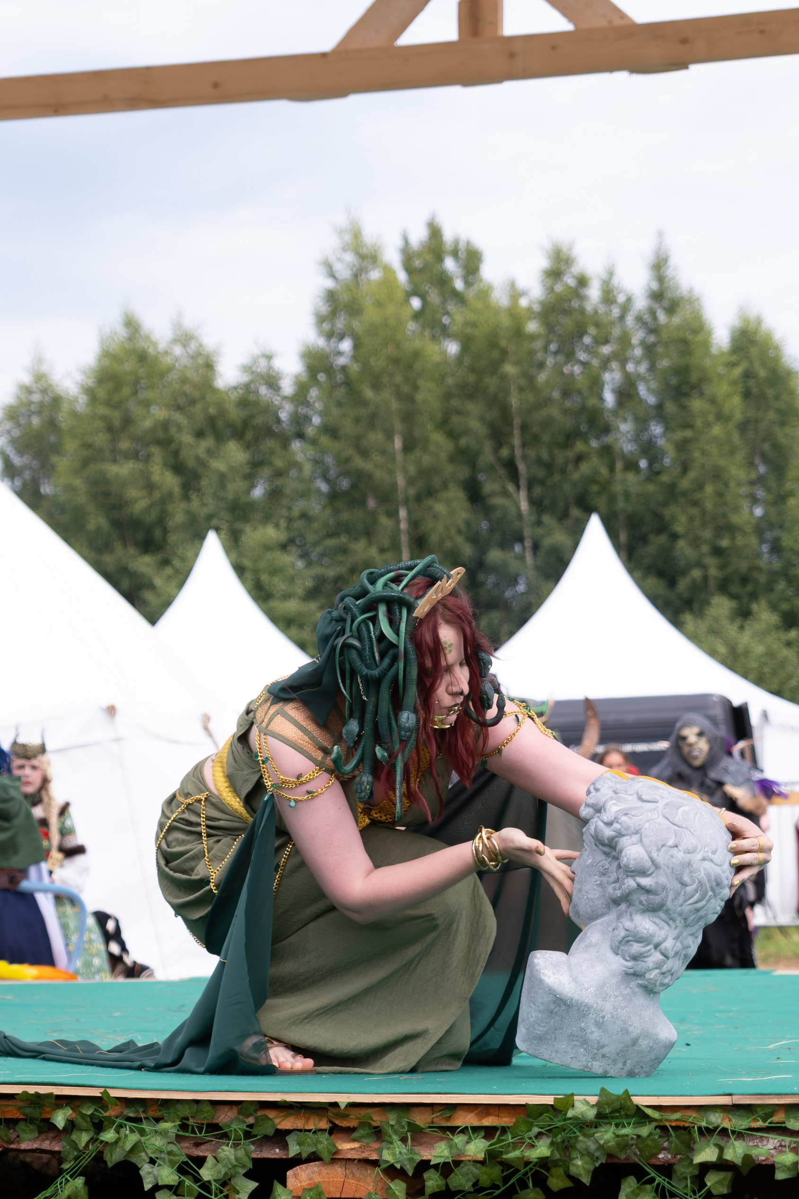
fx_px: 3129
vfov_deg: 21.7
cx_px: 394
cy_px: 572
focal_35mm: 94
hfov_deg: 14.6
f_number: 2.8
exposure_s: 1/1250
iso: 160
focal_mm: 41.4
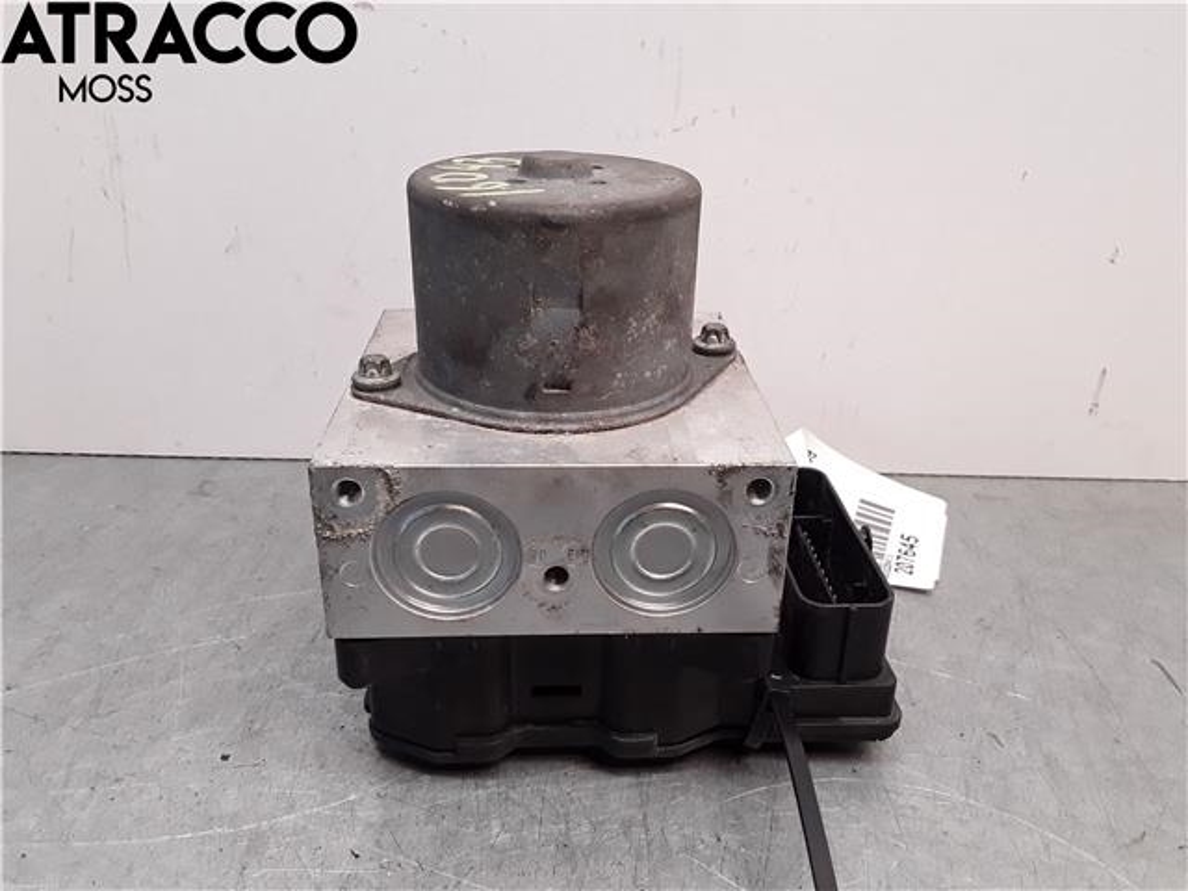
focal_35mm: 28
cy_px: 446
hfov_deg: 63.4
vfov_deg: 49.7
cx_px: 594
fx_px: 961
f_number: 1.9
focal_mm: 2.91
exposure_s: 1/106
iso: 100
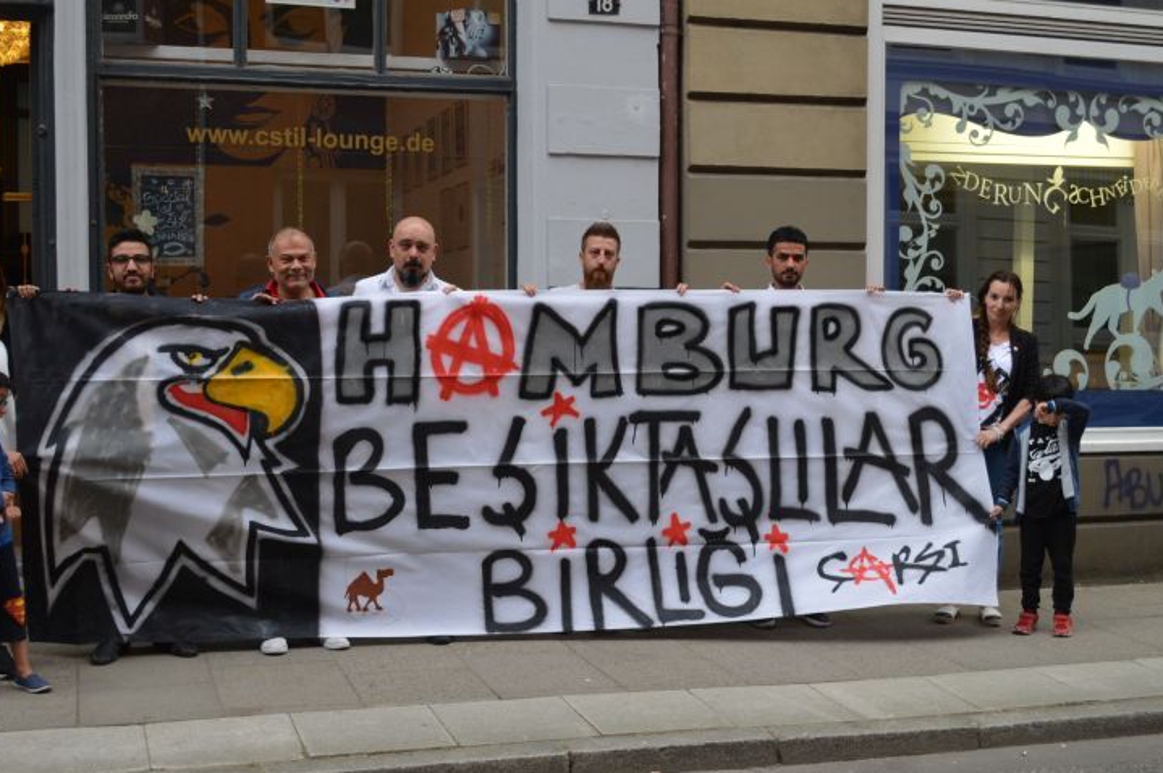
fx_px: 1517
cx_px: 576
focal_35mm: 47
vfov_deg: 28.5
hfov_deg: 41.9
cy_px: 460
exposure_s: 1/40
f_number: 4
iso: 400
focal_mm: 22
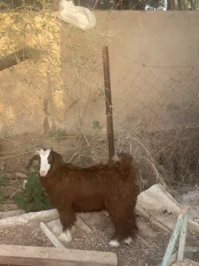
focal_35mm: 52
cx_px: 100
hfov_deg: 28.0
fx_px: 399
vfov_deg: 36.8
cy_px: 133
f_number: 2
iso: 32
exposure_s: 1/122
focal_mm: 6
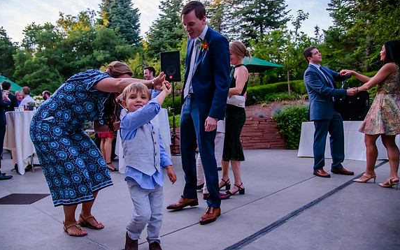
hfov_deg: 70.4
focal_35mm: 26
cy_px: 132
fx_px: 284
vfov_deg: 47.6
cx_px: 195
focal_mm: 24
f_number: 4
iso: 3200
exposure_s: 1/640
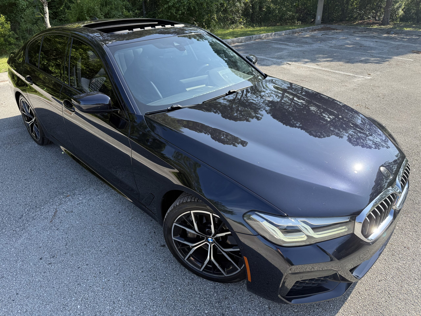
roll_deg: +0.5
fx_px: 292
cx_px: 210
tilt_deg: -28.5
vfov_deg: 56.8
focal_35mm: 24
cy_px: 158
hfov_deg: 71.6
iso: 80
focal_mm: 6.76
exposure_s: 1/1271
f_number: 1.78
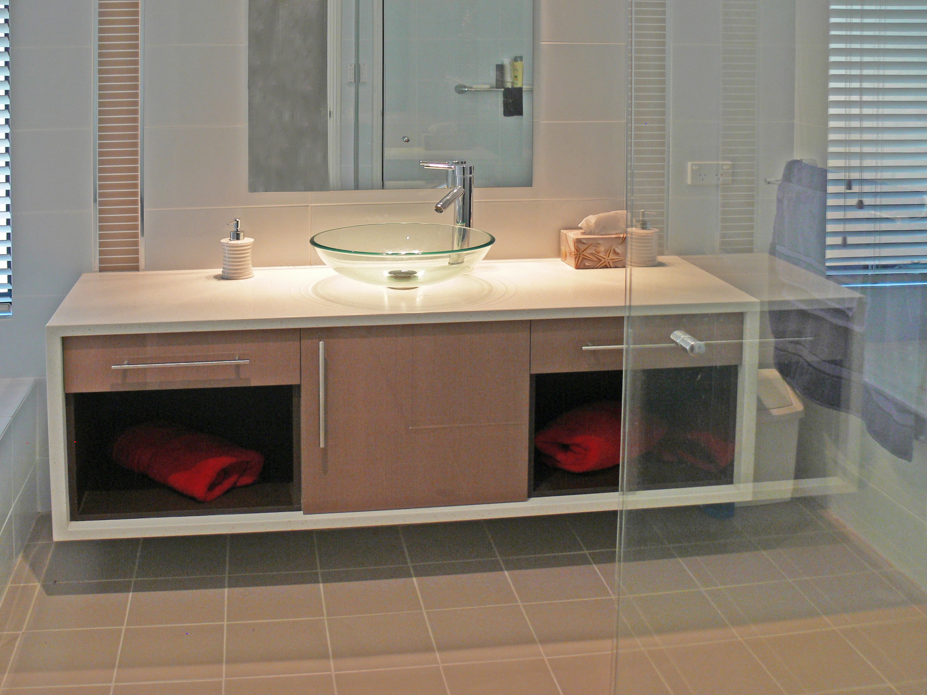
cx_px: 464
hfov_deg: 52.6
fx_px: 937
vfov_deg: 40.7
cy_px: 348
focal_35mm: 35
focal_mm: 7.4
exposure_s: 1/40
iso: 80
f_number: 2.8
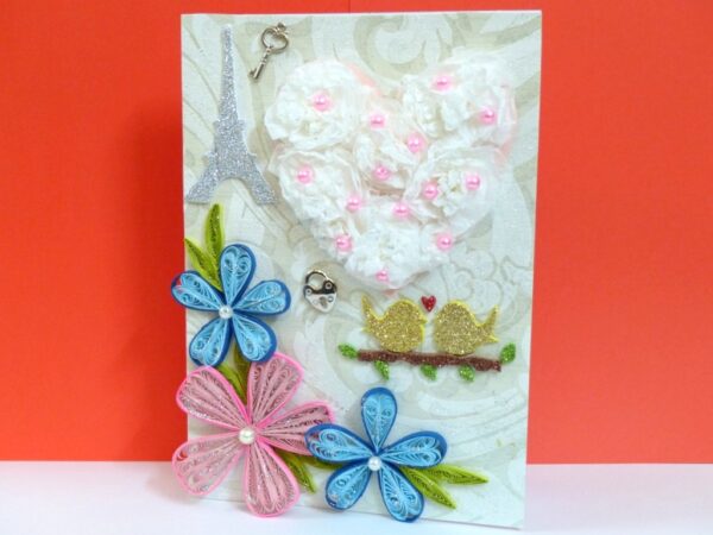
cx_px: 356
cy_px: 268
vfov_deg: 30.9
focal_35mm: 47
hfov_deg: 40.4
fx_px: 968
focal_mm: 8.4
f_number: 2.8
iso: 400
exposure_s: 1/15
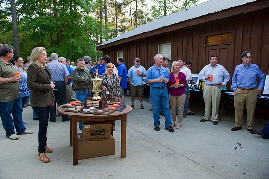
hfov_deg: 73.8
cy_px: 90
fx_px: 179
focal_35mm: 24
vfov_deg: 53.1
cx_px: 134
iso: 640
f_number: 5
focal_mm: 24
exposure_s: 1/160
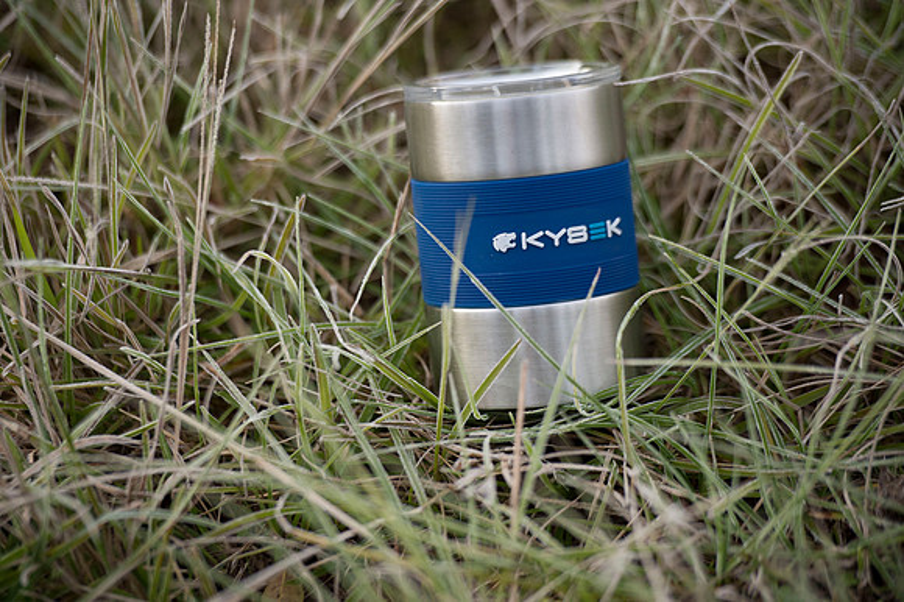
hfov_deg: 10.3
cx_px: 452
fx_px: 5019
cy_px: 301
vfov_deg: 6.9
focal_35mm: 200
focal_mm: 200
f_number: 2.8
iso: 2500
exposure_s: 1/100
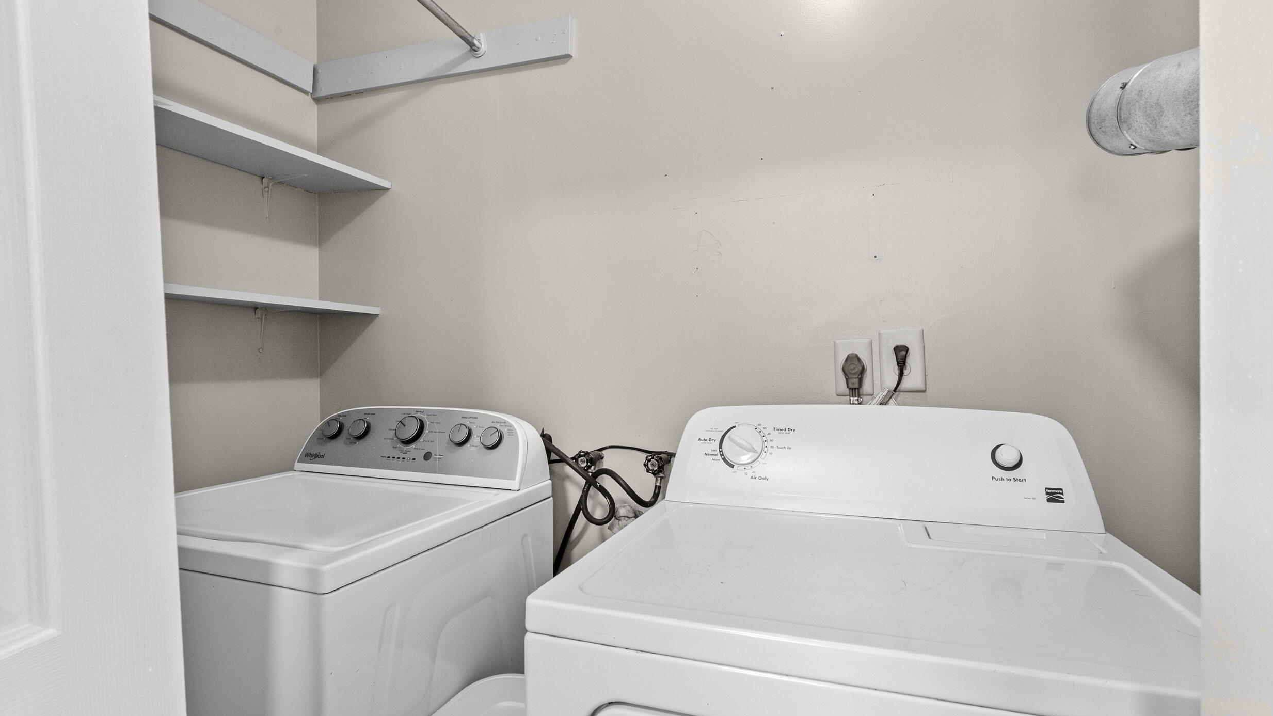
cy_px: 361
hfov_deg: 95.9
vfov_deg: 63.9
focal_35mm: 17
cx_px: 645
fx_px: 574
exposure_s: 1/6
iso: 2500
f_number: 11
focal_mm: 16
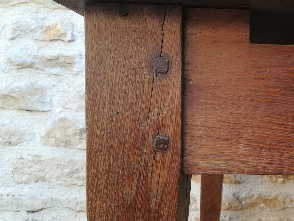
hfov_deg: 37.0
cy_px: 117
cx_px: 268
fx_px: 408
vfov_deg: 30.3
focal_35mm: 48
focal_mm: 3.83
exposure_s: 1/100
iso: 64
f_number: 2.2
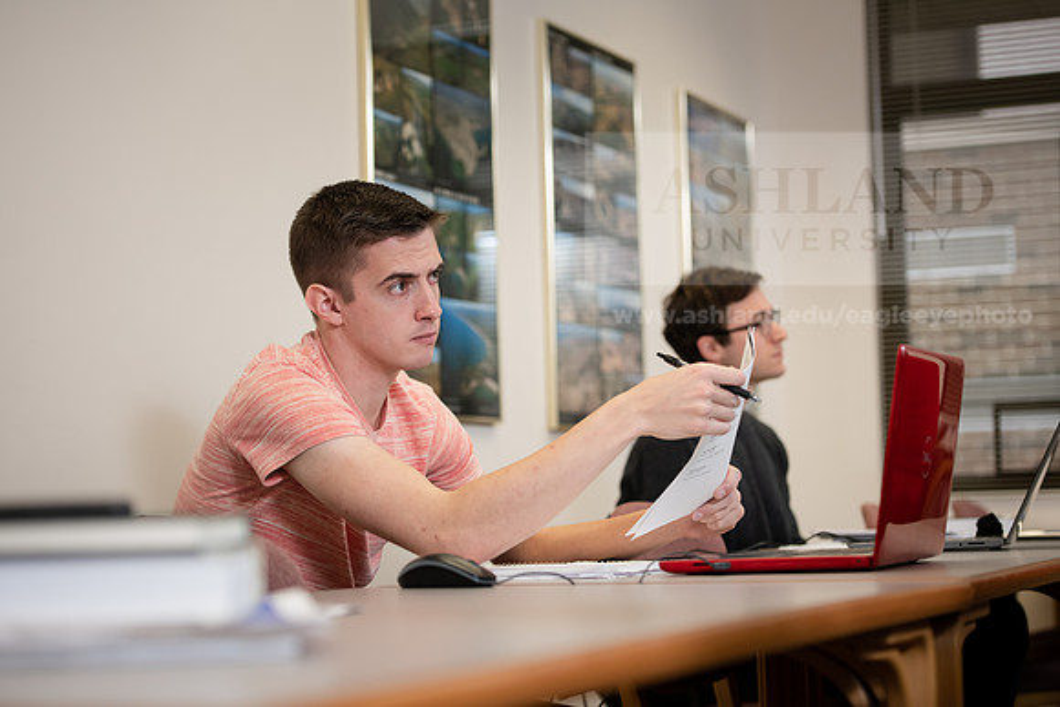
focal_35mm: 82
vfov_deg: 16.7
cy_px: 354
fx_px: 2415
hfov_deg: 24.8
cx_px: 530
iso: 640
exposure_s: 1/200
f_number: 3.2
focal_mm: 82
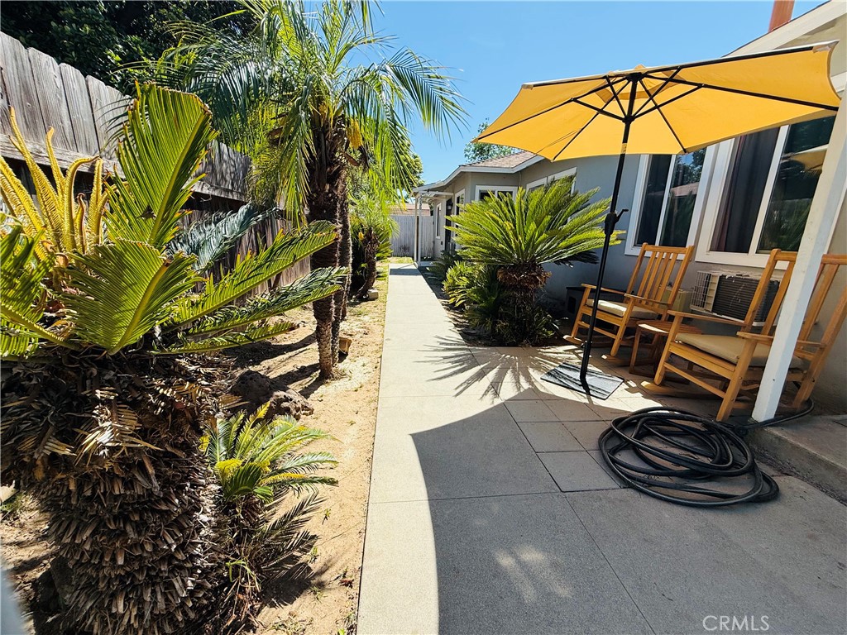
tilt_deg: -13.9
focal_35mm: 14
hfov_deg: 102.1
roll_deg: -0.9
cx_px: 424
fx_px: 343
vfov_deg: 85.7
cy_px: 318
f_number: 2.2
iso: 50
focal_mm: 2.22
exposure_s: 1/1259
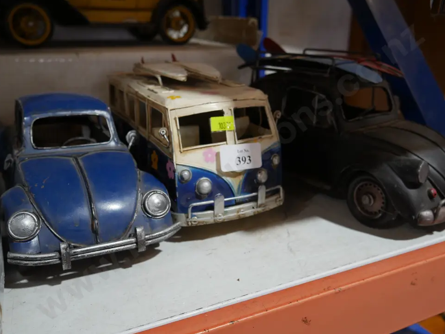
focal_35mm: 34
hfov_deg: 53.9
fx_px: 437
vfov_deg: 41.8
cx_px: 230
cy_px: 174
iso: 320
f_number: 4
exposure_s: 1/60
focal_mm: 16
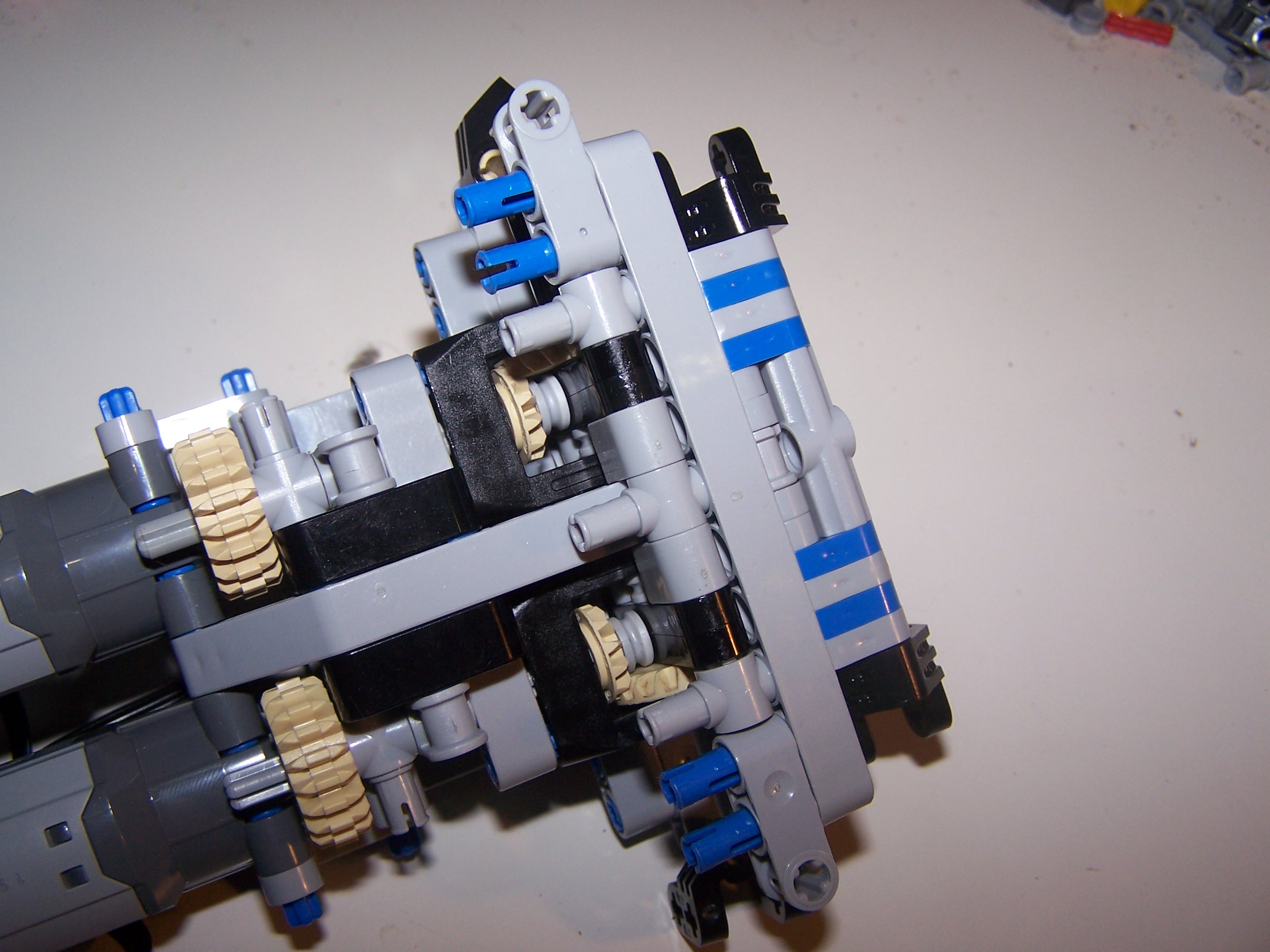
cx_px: 635
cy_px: 476
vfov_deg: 37.7
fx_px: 1394
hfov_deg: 49.0
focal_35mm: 38
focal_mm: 6.3
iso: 80
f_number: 2.8
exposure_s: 1/60
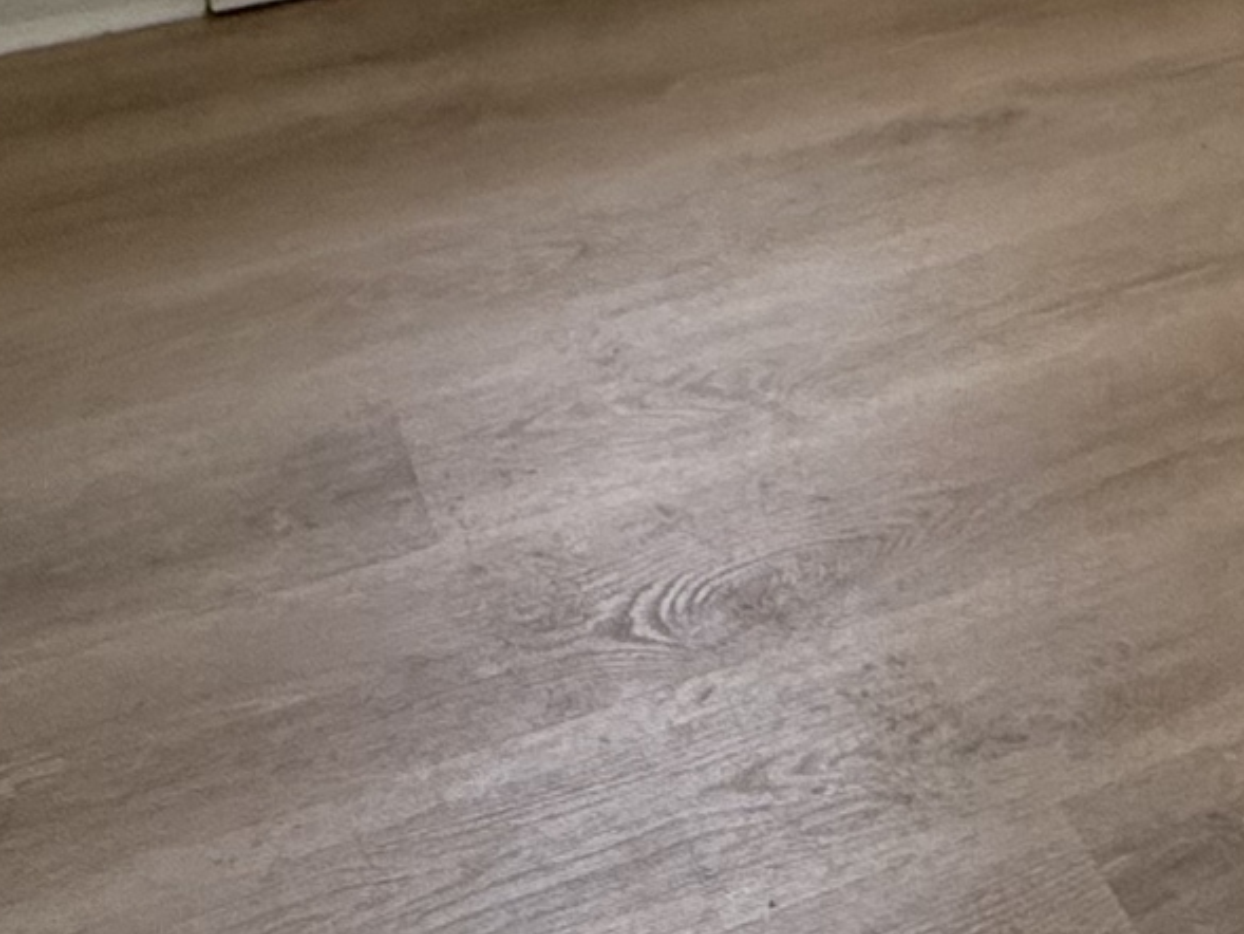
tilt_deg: -7.1
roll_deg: -0.3
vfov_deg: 16.3
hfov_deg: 25.6
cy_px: -849
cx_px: 1185
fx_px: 2624
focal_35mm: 73
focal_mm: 2.22
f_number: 2.2
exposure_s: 1/99
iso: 160
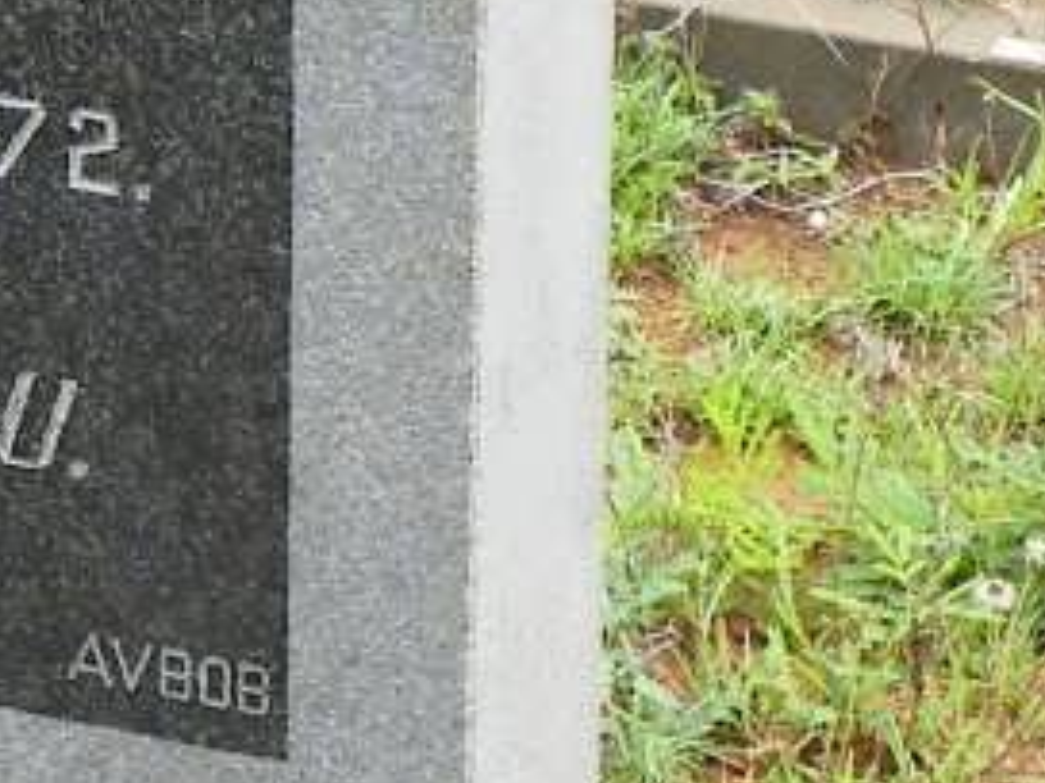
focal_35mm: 229
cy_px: -326
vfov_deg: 6.4
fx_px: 6913
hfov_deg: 8.5
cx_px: -496
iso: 64
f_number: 4
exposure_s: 1/125
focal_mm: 9.2
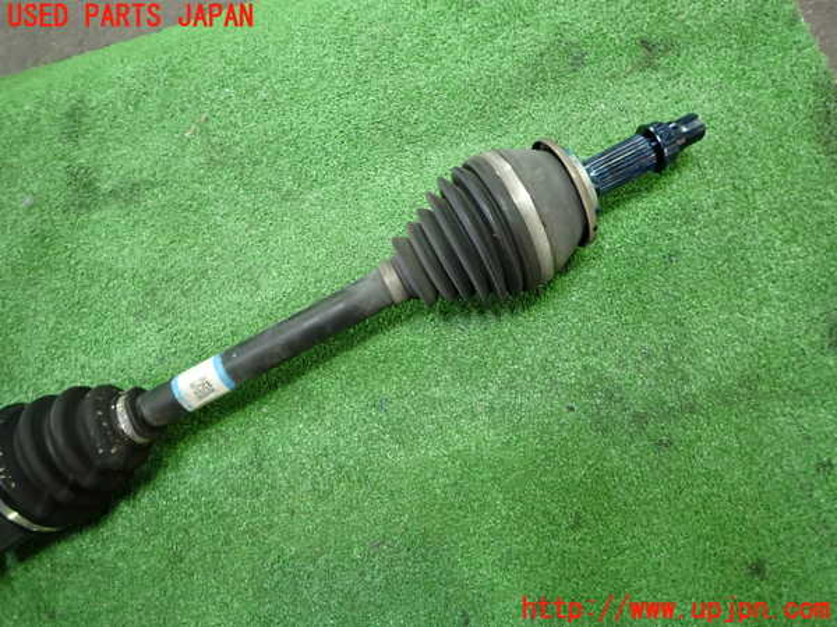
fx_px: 604
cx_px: 418
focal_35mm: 25
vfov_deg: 54.9
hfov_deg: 69.4
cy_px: 314
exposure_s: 1/30
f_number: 2
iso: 200
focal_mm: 4.5
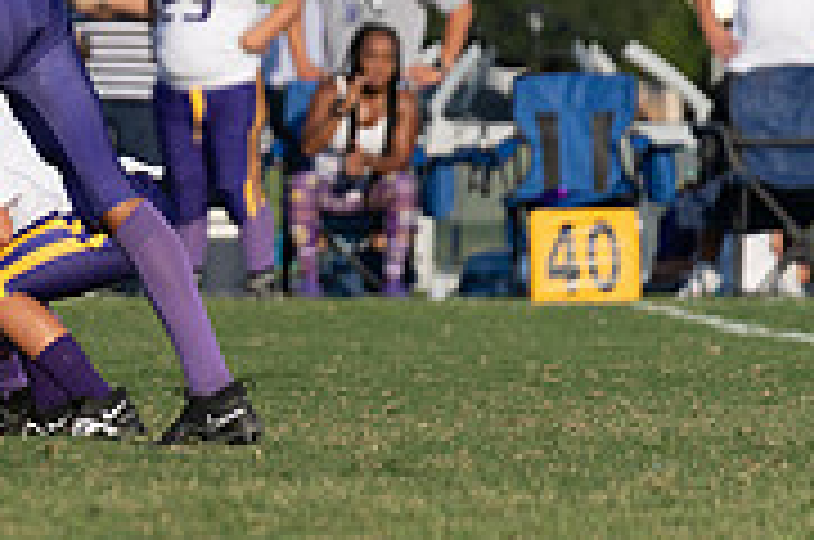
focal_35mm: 642
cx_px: -454
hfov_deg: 3.2
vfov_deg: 2.1
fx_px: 14491
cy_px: 182
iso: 100
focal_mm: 200
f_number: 2.8
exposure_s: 1/2000
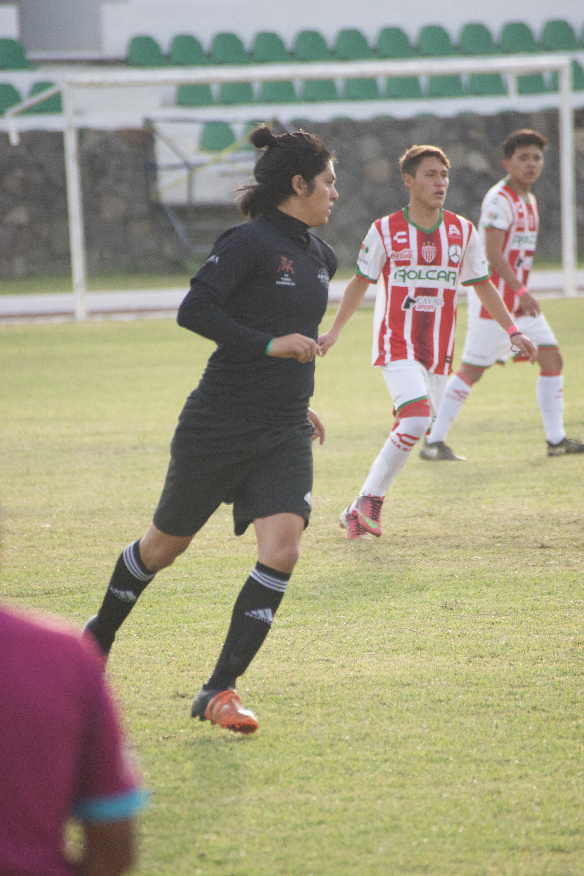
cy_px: 438
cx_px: 292
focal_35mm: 450
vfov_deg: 4.6
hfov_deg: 3.1
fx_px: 10949
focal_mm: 300
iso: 800
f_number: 5.6
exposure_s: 1/1000
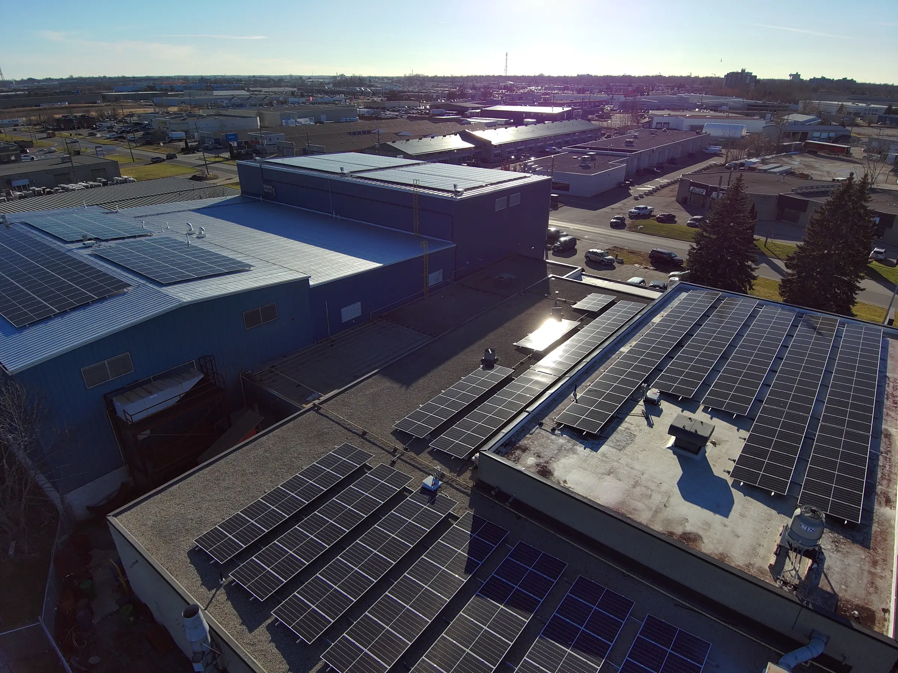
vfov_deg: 63.4
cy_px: 336
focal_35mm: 21
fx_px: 545
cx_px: 449
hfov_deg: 79.0
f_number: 2.8
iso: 101
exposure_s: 1/1736
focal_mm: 3.7
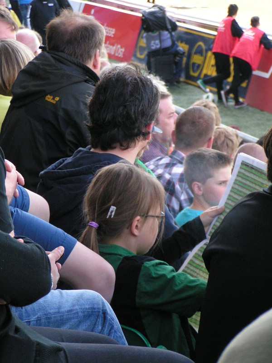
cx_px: 136
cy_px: 182
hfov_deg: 9.5
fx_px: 1645
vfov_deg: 12.6
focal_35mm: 157
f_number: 3.5
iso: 160
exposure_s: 1/200
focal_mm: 24
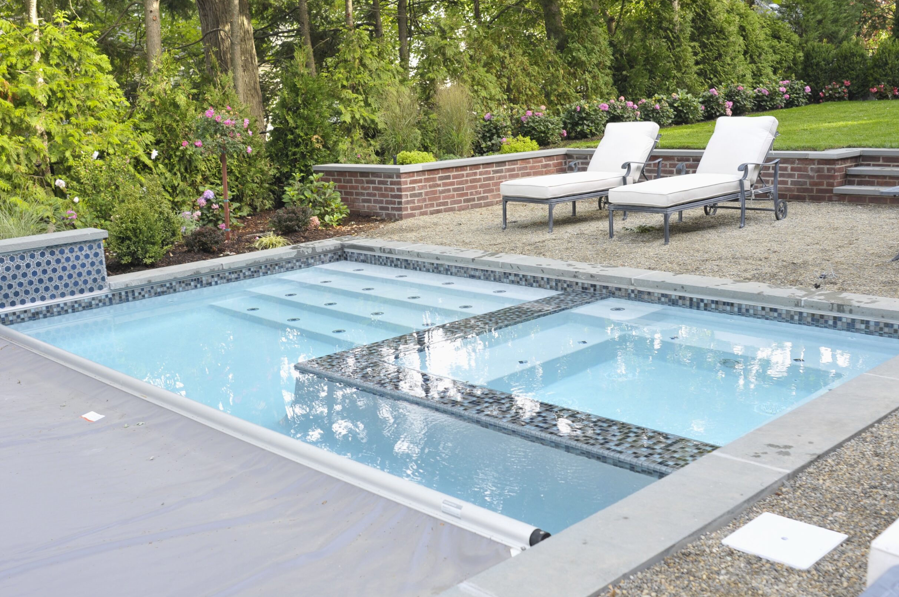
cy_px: 310
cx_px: 451
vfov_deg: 35.0
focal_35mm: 38
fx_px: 948
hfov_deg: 50.7
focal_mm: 24
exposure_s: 1/100
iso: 200
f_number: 5
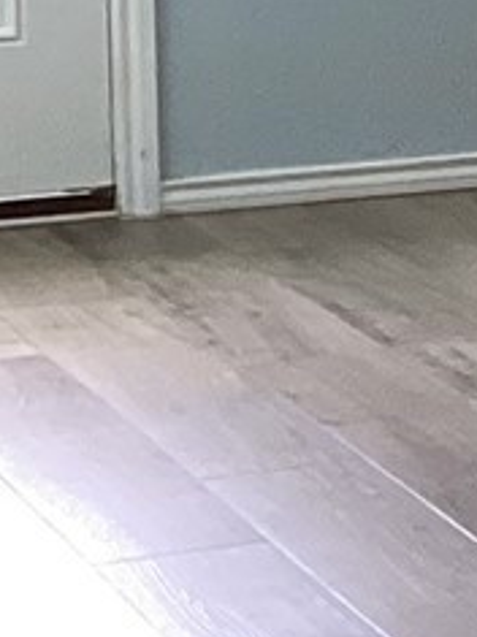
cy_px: -369
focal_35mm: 270
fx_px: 4965
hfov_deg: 4.4
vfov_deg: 7.2
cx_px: 2724
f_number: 2.4
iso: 125
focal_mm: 3.3
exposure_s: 1/60
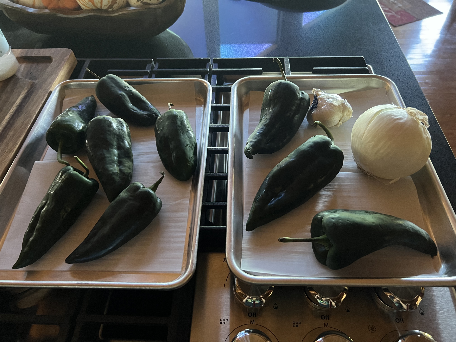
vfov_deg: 53.1
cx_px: 228
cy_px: 171
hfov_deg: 67.3
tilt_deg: -50.4
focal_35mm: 26
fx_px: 343
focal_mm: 5.7
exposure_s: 1/35
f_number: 1.5
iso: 640
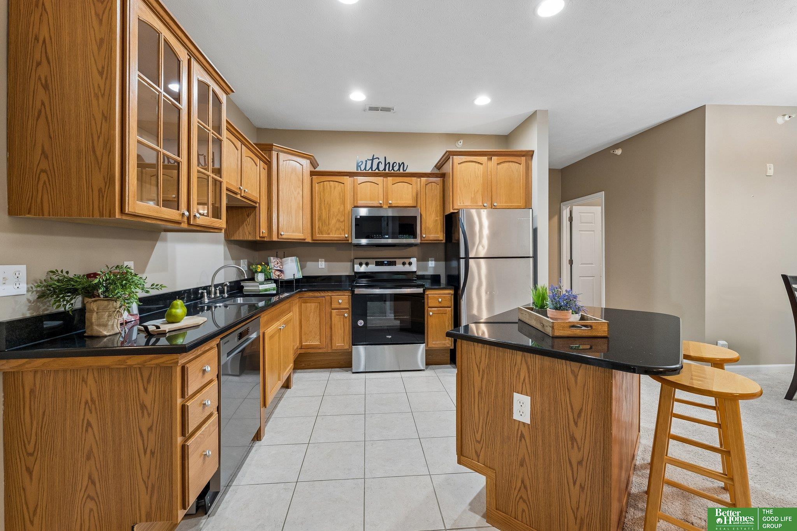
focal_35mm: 14
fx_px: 310
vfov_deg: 81.2
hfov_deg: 104.3
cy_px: 266
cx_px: 398
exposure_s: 1/4
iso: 500
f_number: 6.3
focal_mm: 14
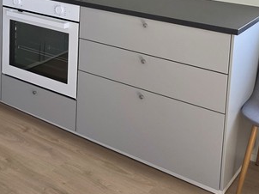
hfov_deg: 27.6
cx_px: -57
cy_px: -36
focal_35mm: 61
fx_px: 456
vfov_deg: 22.2
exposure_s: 1/180
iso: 160
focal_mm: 6.3
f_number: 1.7
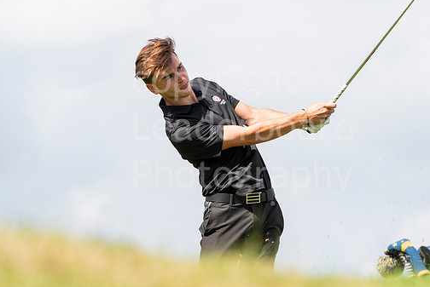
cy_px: 134
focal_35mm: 345
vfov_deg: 4.0
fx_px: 4124
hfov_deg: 6.0
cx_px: 244
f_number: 5.6
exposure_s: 1/2000
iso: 640
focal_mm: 200
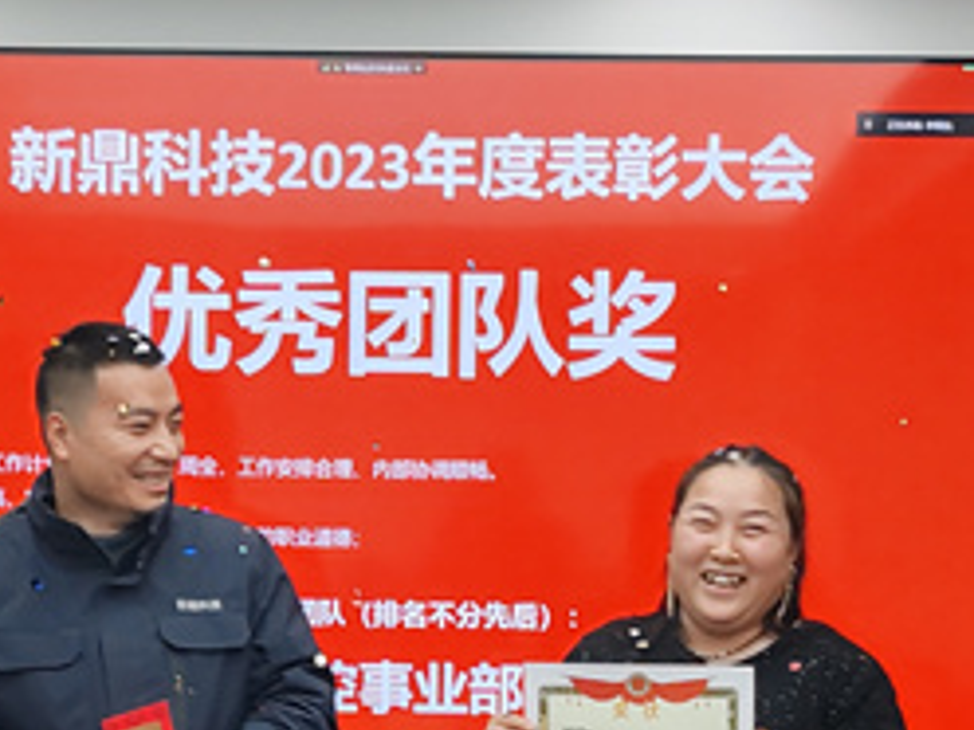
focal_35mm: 135
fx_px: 3799
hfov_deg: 14.6
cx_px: 342
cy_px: 681
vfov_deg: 10.9
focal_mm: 6.12
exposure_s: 1/100
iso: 200
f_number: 1.9
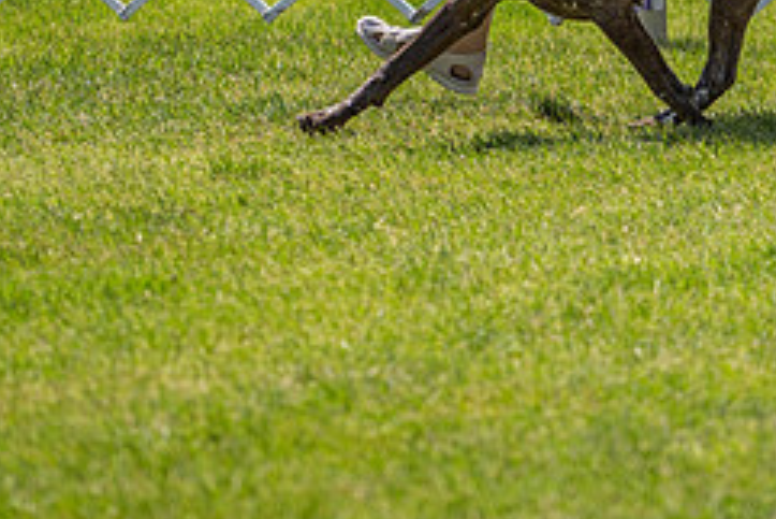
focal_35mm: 482
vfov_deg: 2.9
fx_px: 10396
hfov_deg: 4.3
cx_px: 686
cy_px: -85
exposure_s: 1/3200
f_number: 4
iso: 640
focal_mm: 200
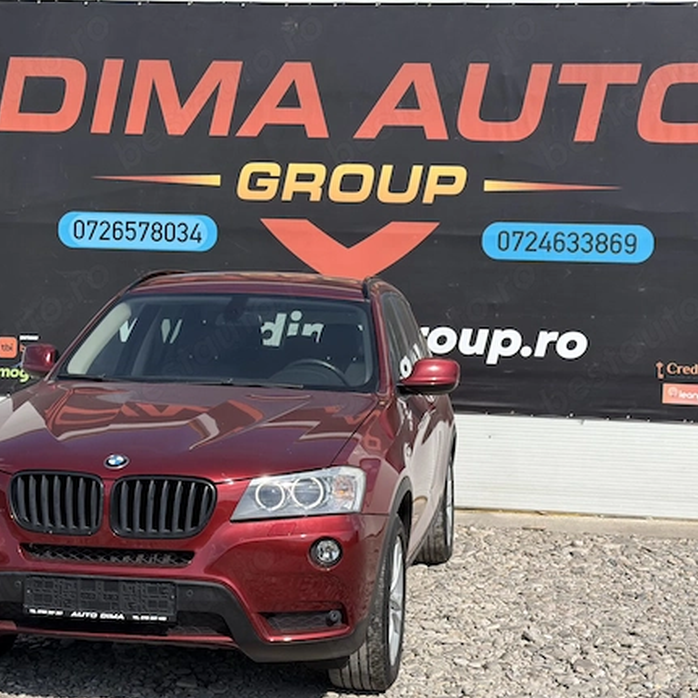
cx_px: 343
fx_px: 1346
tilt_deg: -0.7
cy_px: 360
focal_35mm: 59
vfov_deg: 29.1
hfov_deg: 29.1
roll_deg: -2.0
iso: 80
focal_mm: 6.76
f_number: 1.78
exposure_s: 1/6536
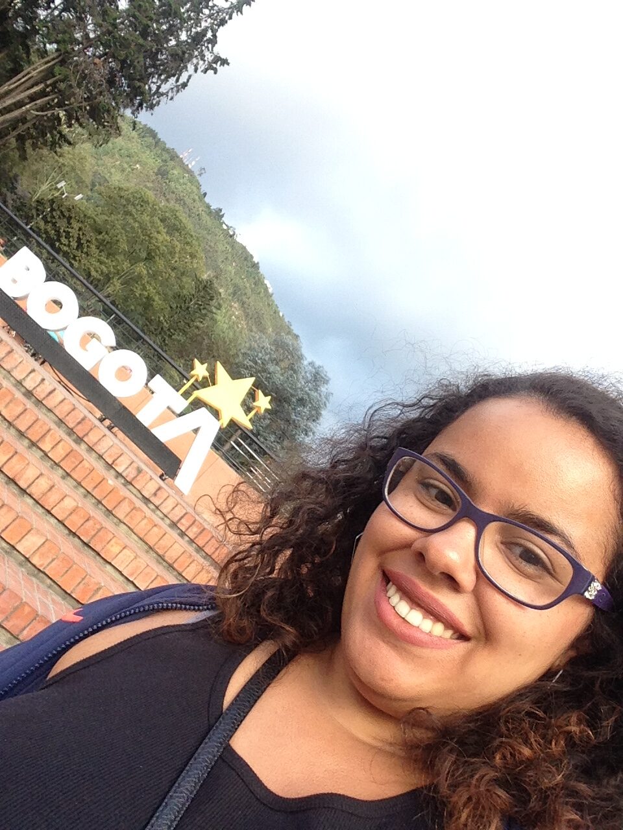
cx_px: 312
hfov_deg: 42.9
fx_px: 792
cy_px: 415
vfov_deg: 55.4
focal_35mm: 33
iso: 80
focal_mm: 2.15
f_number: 2.4
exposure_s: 1/120
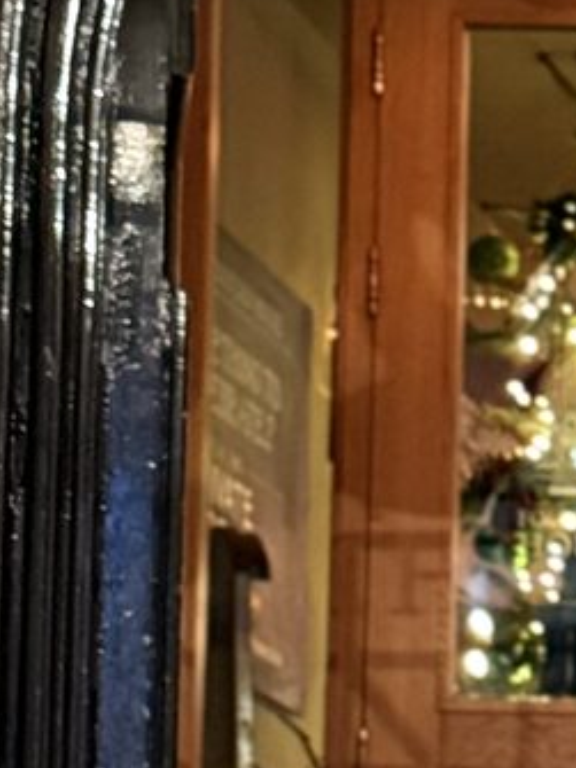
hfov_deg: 5.7
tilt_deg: +5.3
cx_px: 872
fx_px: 5728
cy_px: 979
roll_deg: -0.7
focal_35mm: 258
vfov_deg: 7.6
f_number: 1.78
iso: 1000
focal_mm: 6.76
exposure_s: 1/20
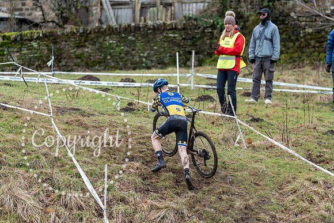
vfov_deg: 6.9
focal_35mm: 200
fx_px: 1856
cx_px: 167
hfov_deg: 10.3
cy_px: 112
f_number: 3.2
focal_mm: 200
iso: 1000
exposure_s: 1/1000
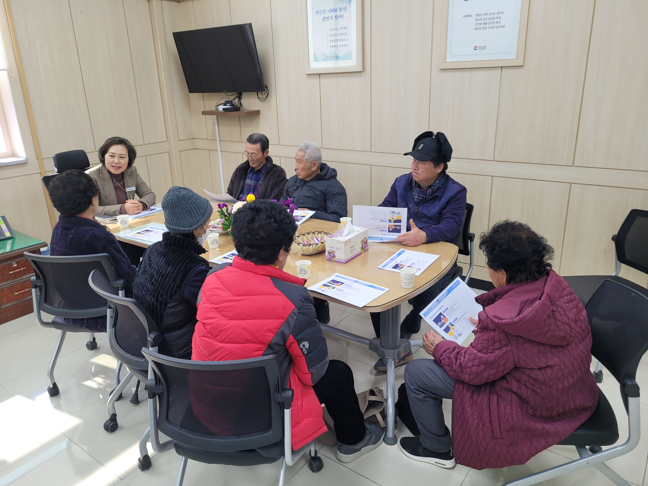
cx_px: 324
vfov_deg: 53.1
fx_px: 487
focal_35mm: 26
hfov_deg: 67.3
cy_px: 243
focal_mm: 5.4
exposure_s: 1/120
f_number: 1.8
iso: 100
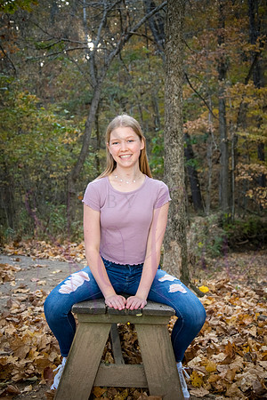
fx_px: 534
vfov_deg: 41.1
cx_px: 134
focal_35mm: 48
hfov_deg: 28.1
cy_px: 200
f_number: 5
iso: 800
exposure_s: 1/250
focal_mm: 48
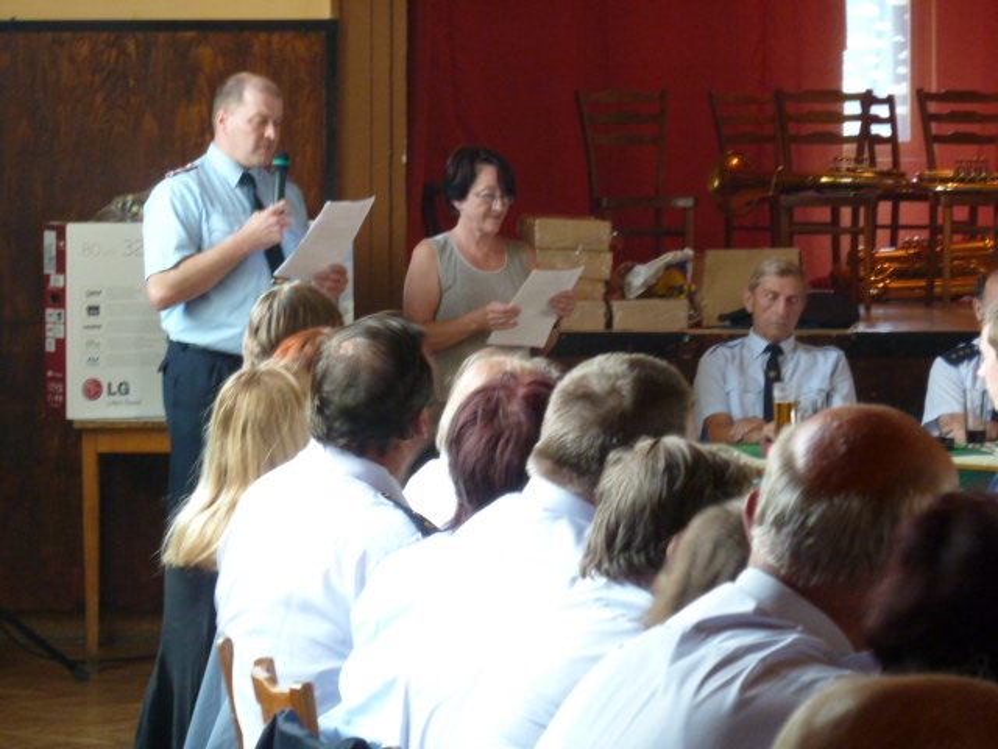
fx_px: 4872
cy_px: 374
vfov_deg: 8.8
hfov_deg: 11.7
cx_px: 499
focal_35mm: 169
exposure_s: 1/10
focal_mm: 27.8
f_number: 4.5
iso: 400
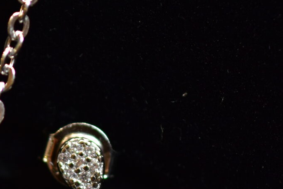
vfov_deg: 6.0
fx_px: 1784
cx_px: -82
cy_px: 266
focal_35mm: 227
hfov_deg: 8.9
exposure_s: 1/160
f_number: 3.2
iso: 800
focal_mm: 40
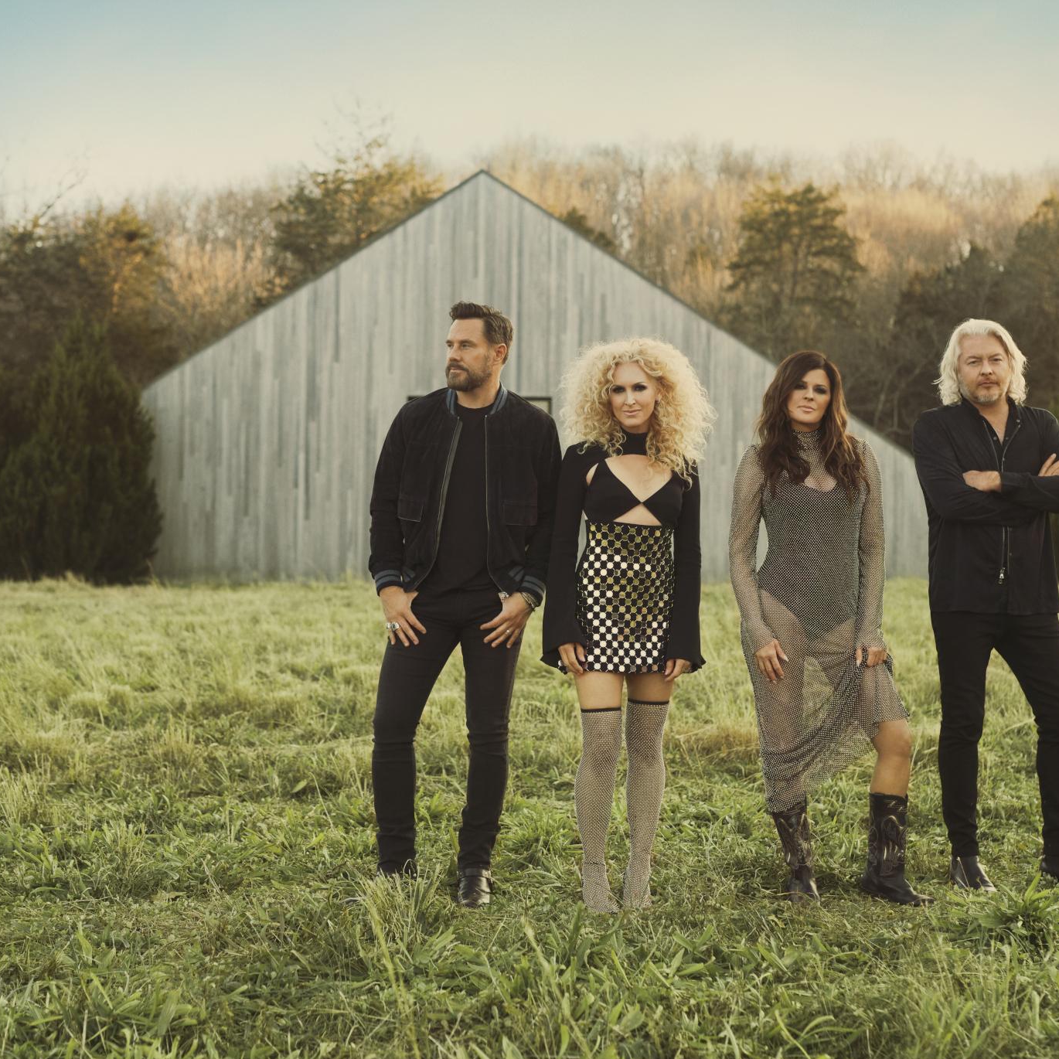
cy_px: 531
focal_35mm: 64
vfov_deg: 26.9
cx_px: 581
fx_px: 2215
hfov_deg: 26.9
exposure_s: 1/1000
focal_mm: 50
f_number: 3.5
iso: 400
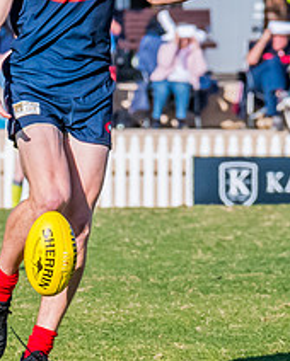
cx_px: 129
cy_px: 94
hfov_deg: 1.2
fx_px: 13949
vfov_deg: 1.5
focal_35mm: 1302
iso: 800
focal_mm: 250
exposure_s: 1/1600
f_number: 11
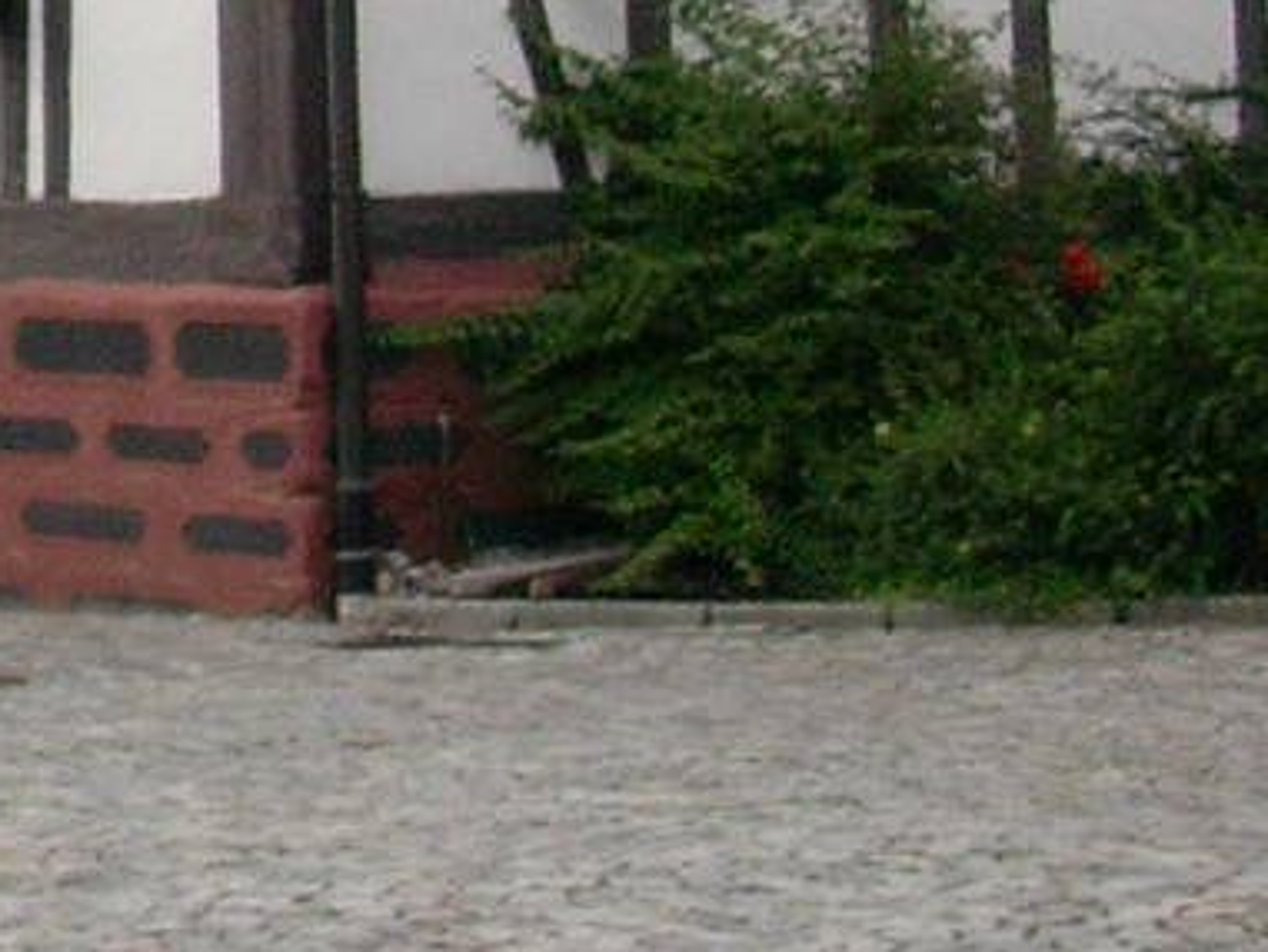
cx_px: -995
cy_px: -722
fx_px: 6925
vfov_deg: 7.6
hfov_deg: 9.9
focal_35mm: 189
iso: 70
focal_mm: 6.7
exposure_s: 1/157
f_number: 2.9
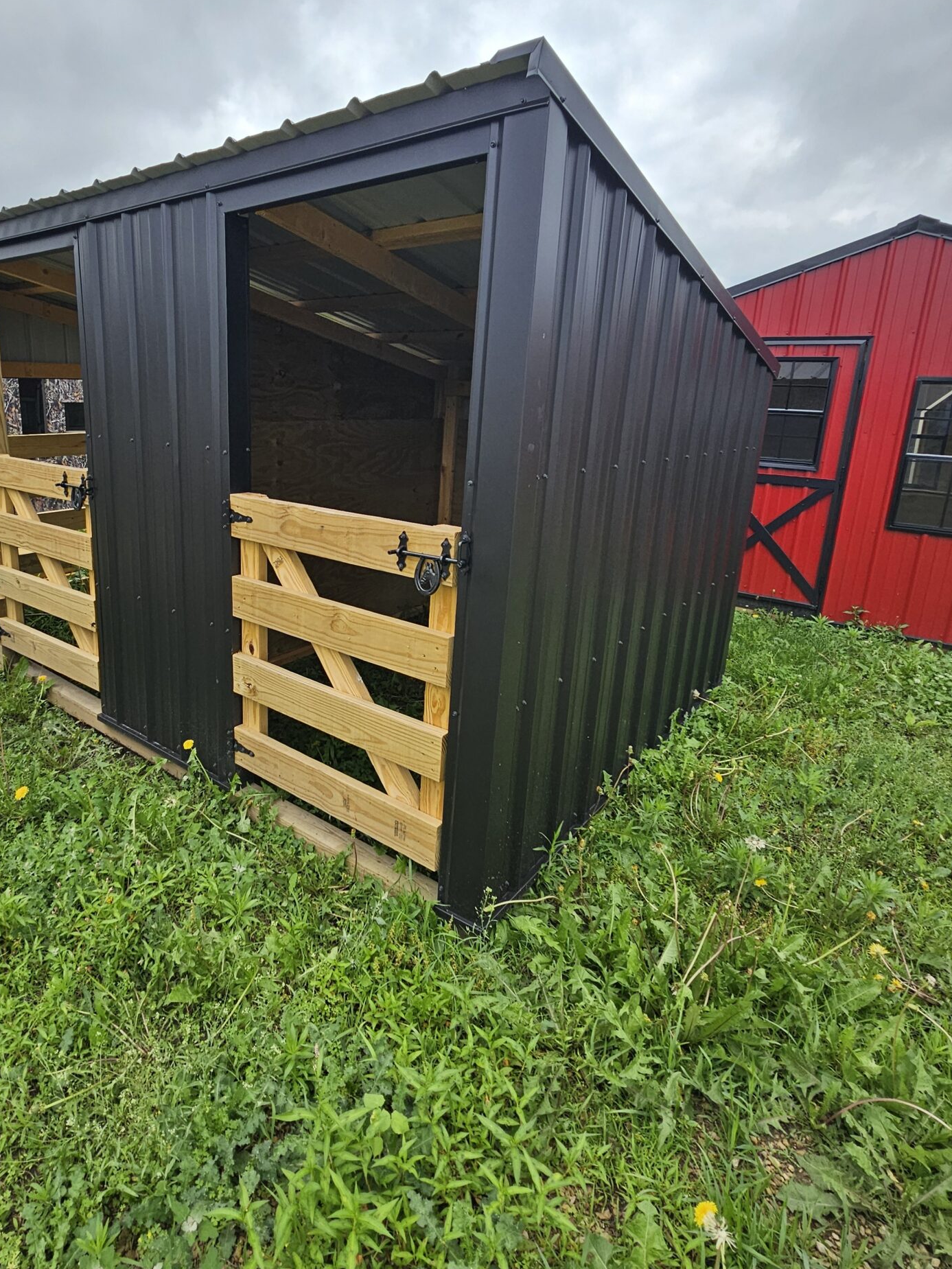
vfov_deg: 87.3
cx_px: 358
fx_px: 660
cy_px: 555
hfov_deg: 70.5
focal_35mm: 18
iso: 50
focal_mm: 2.2
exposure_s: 1/909
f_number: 2.2
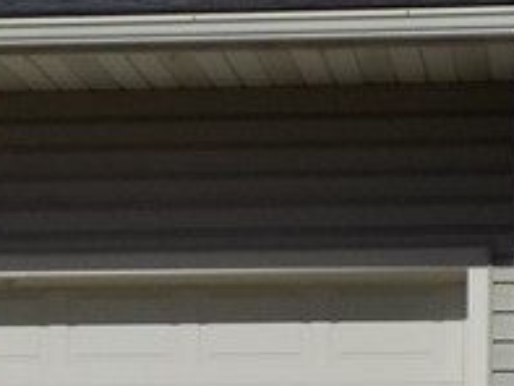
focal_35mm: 213
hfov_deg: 9.3
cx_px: 217
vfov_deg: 6.9
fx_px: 3165
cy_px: 428
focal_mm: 7.3
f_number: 11.5
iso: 80
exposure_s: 1/250
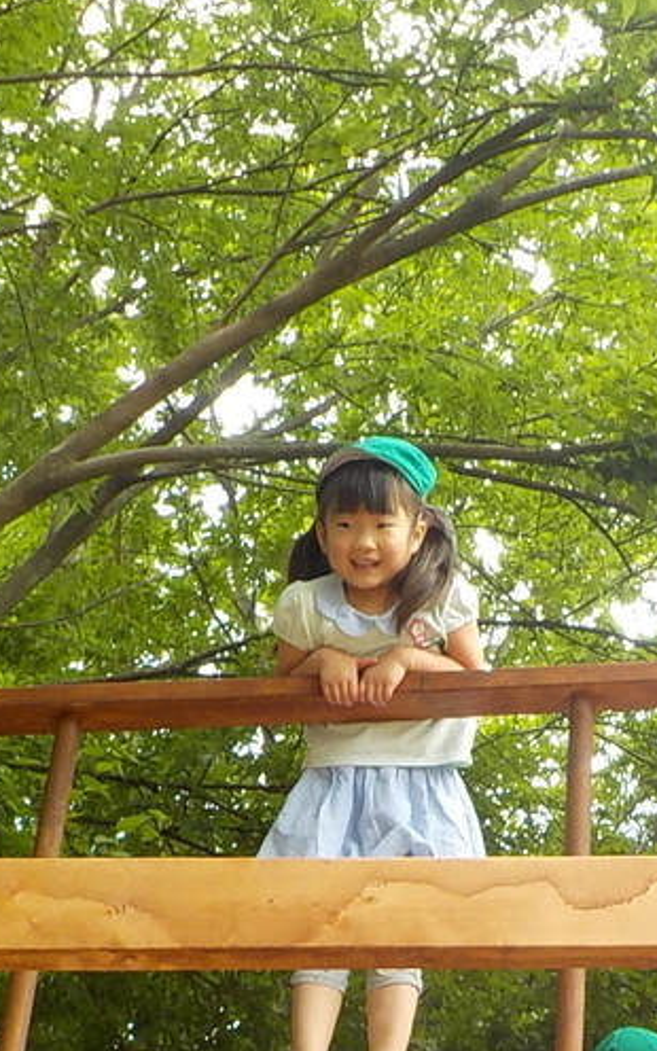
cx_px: 629
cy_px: 807
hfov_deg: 16.6
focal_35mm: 77
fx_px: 2206
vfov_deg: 26.4
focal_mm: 4.1
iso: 125
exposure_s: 1/100
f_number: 3.3
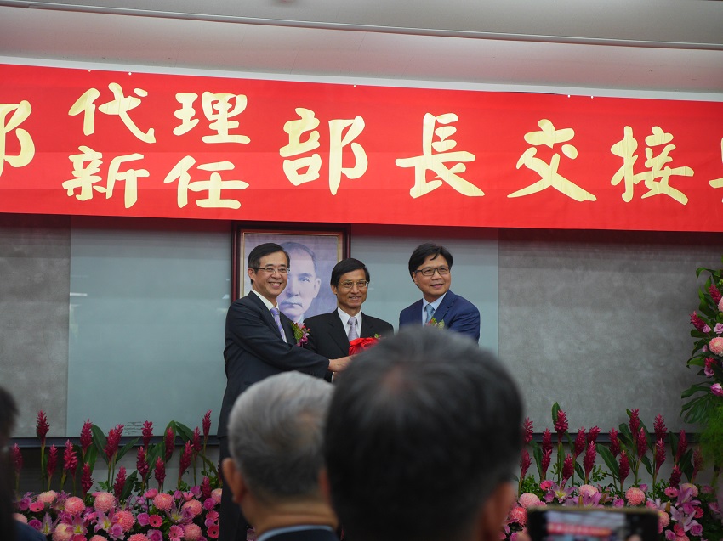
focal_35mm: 70
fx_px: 1462
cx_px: 362
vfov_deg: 21.0
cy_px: 270
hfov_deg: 27.8
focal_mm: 35
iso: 400
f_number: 2.8
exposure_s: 1/160
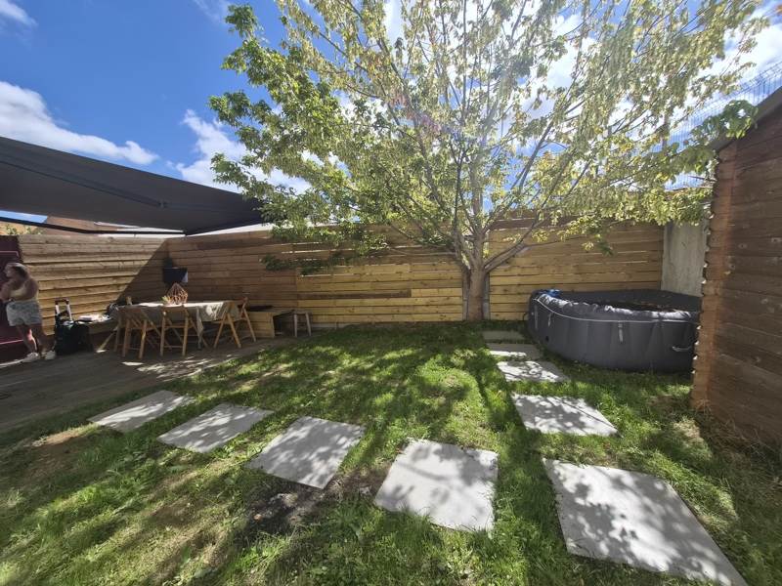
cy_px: 293
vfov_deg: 89.9
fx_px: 294
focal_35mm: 13
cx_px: 391
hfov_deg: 106.2
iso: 25
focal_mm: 1.7
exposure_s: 1/1328
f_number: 2.2
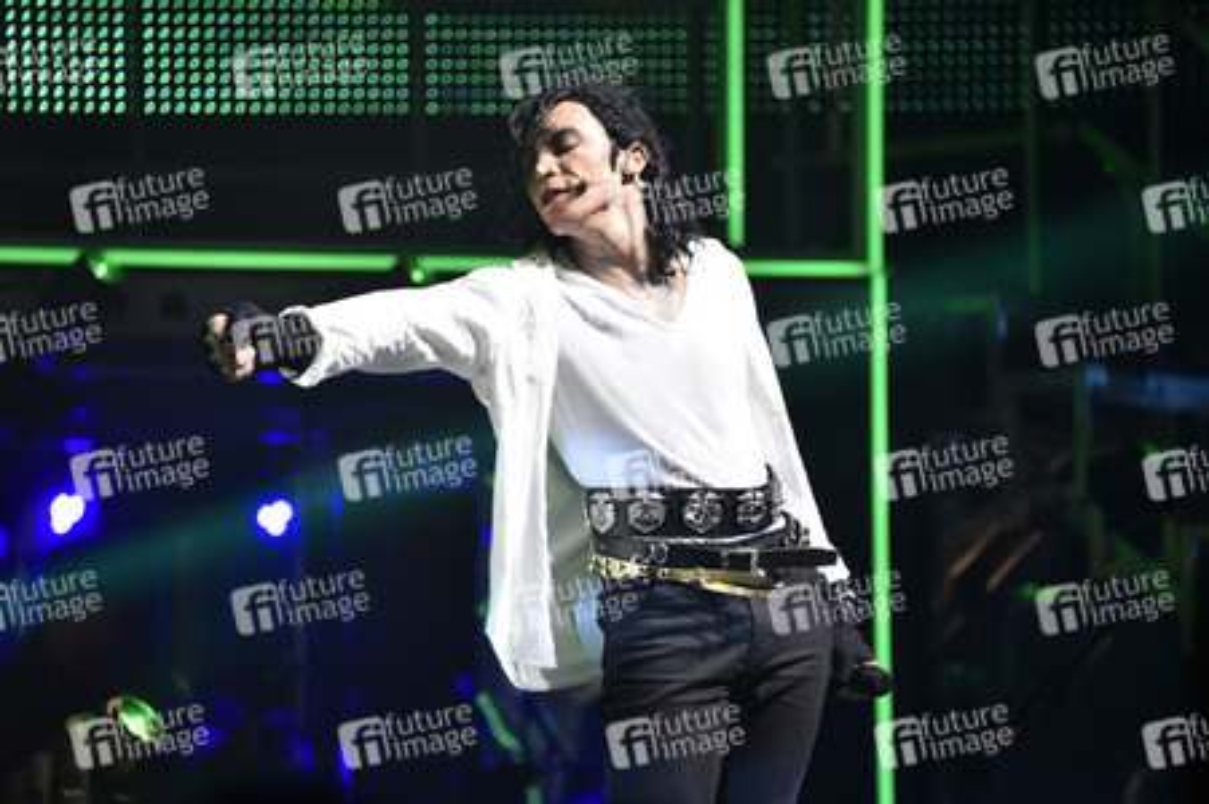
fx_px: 10067
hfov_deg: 6.9
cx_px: 604
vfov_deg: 4.6
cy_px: 402
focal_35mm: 300
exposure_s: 1/160
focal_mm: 300
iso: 800
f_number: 5.6
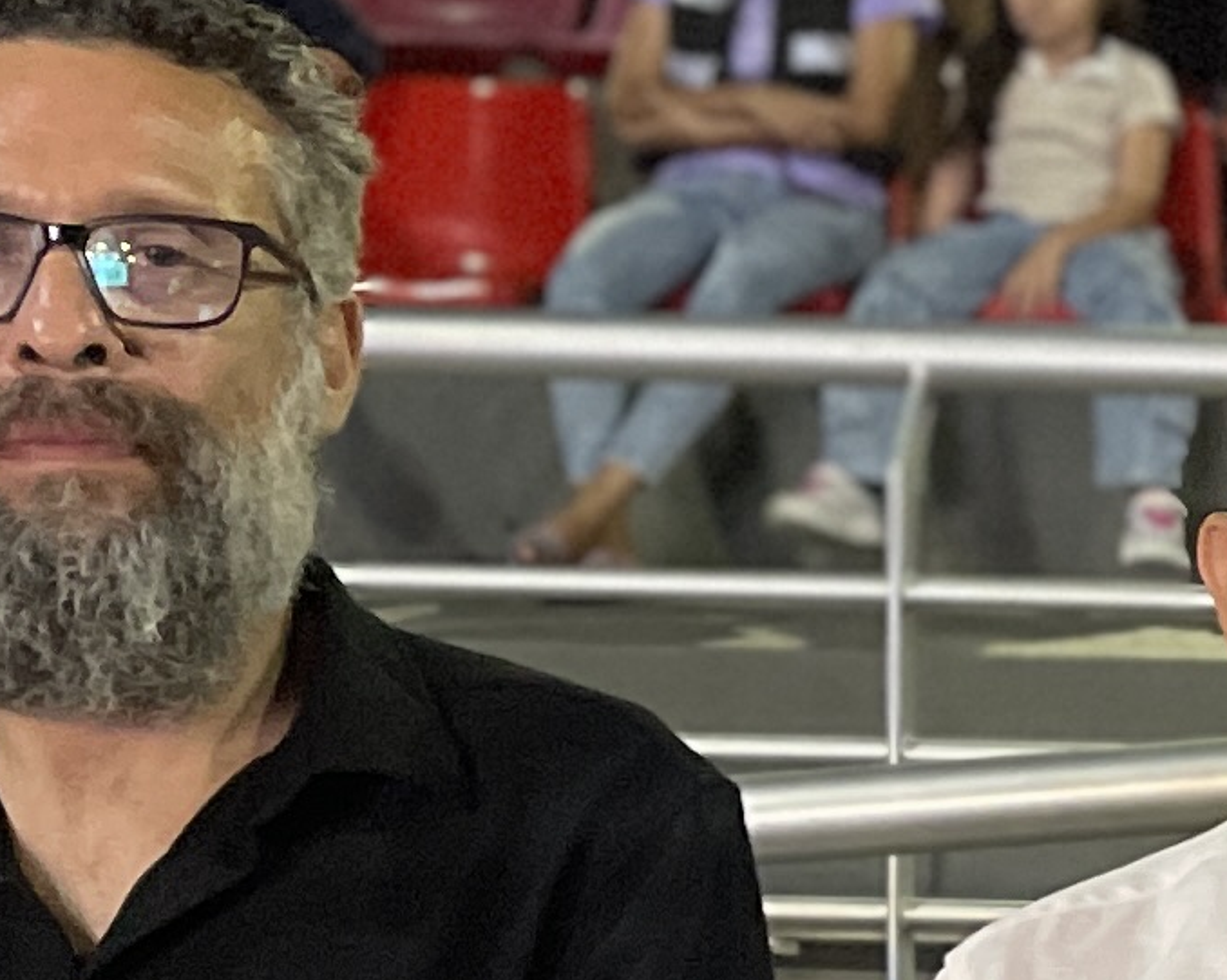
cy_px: 846
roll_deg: -1.2
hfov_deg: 11.3
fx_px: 5482
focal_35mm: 151
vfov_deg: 10.2
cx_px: 2611
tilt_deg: -6.3
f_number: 1.6
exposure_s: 1/40
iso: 640
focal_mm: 5.1
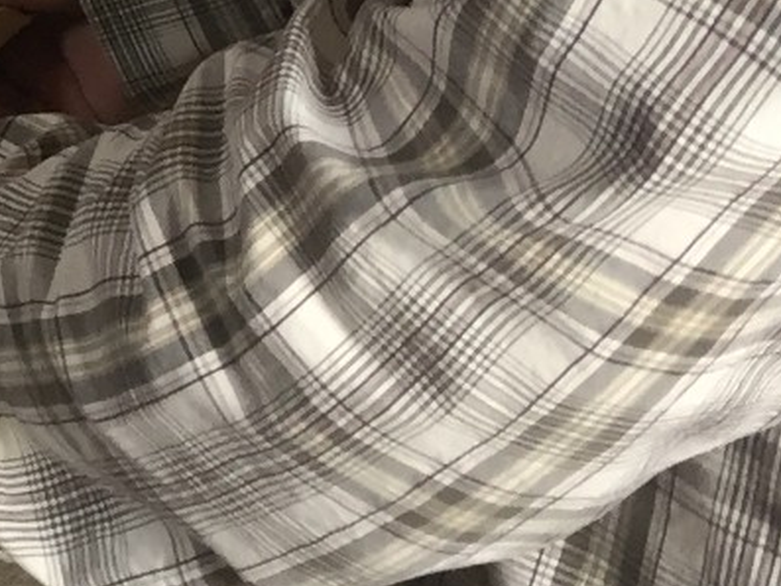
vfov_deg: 9.4
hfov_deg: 12.9
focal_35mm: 146
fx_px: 3295
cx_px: -309
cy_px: -649
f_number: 2.2
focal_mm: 4.15
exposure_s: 1/33
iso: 100
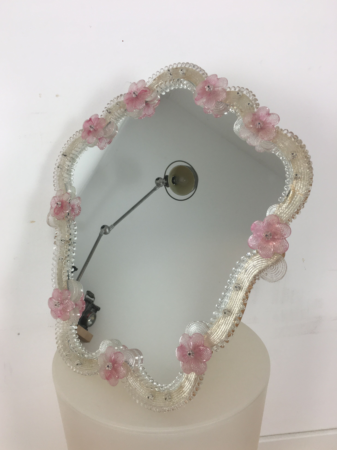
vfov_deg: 60.0
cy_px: 232
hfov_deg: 46.8
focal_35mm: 30
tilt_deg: -17.3
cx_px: 163
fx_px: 389
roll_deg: +0.7
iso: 32
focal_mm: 4.15
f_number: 2.2
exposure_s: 1/50
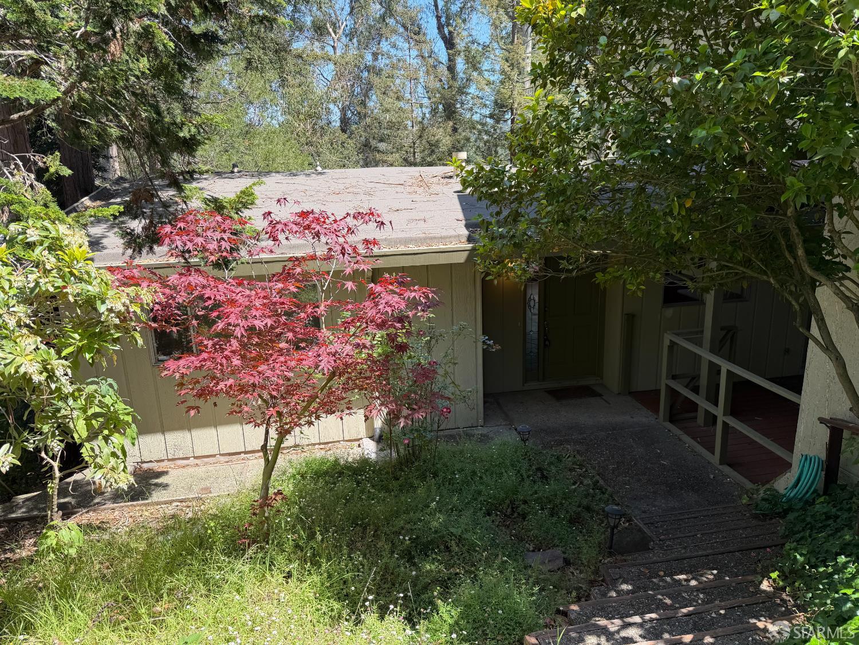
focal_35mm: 24
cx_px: 430
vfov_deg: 56.8
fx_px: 596
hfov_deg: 71.6
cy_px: 322
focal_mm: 6.76
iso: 80
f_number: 1.78
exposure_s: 1/788
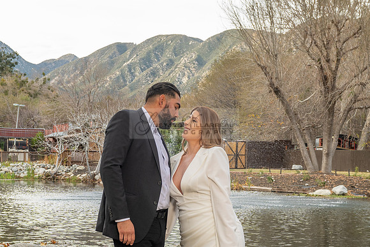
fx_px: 757
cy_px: 206
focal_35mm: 74
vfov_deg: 18.3
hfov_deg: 27.4
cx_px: 140
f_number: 5.6
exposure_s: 1/125
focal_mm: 27
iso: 200
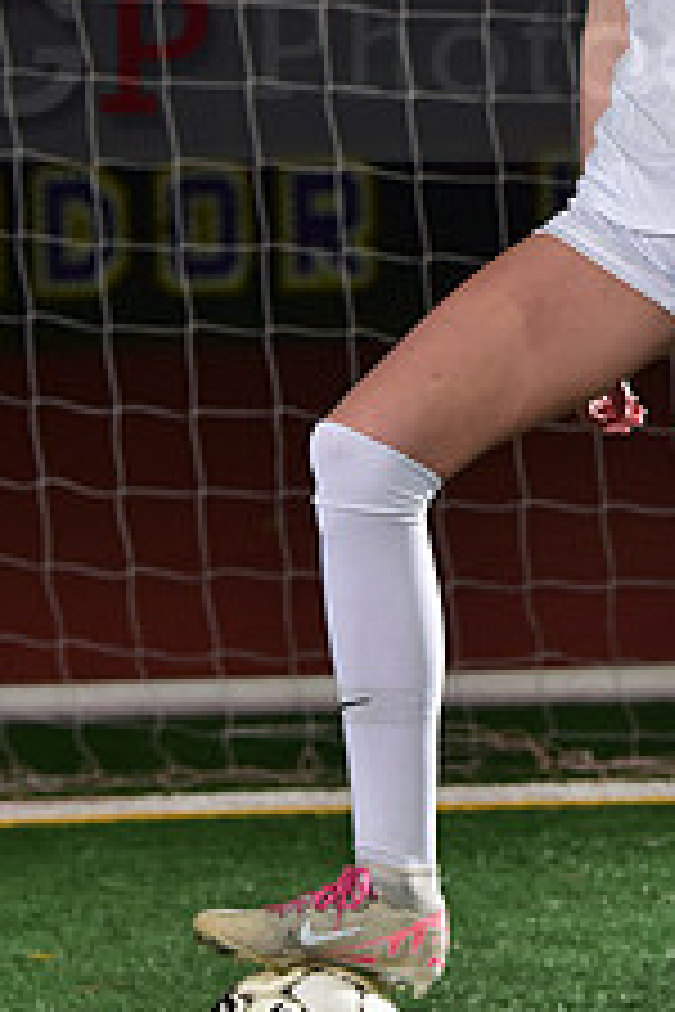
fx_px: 7621
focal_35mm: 271
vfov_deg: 7.6
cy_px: 18
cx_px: 574
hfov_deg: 5.1
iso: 1000
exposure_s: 1/200
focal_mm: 105
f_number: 5
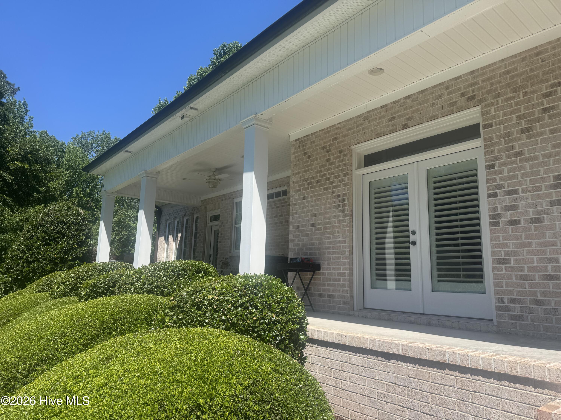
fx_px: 389
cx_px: 280
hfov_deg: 71.6
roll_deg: -1.6
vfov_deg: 56.8
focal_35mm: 24
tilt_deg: +9.2
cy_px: 210
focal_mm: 6.76
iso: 80
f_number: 1.78
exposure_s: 1/3597
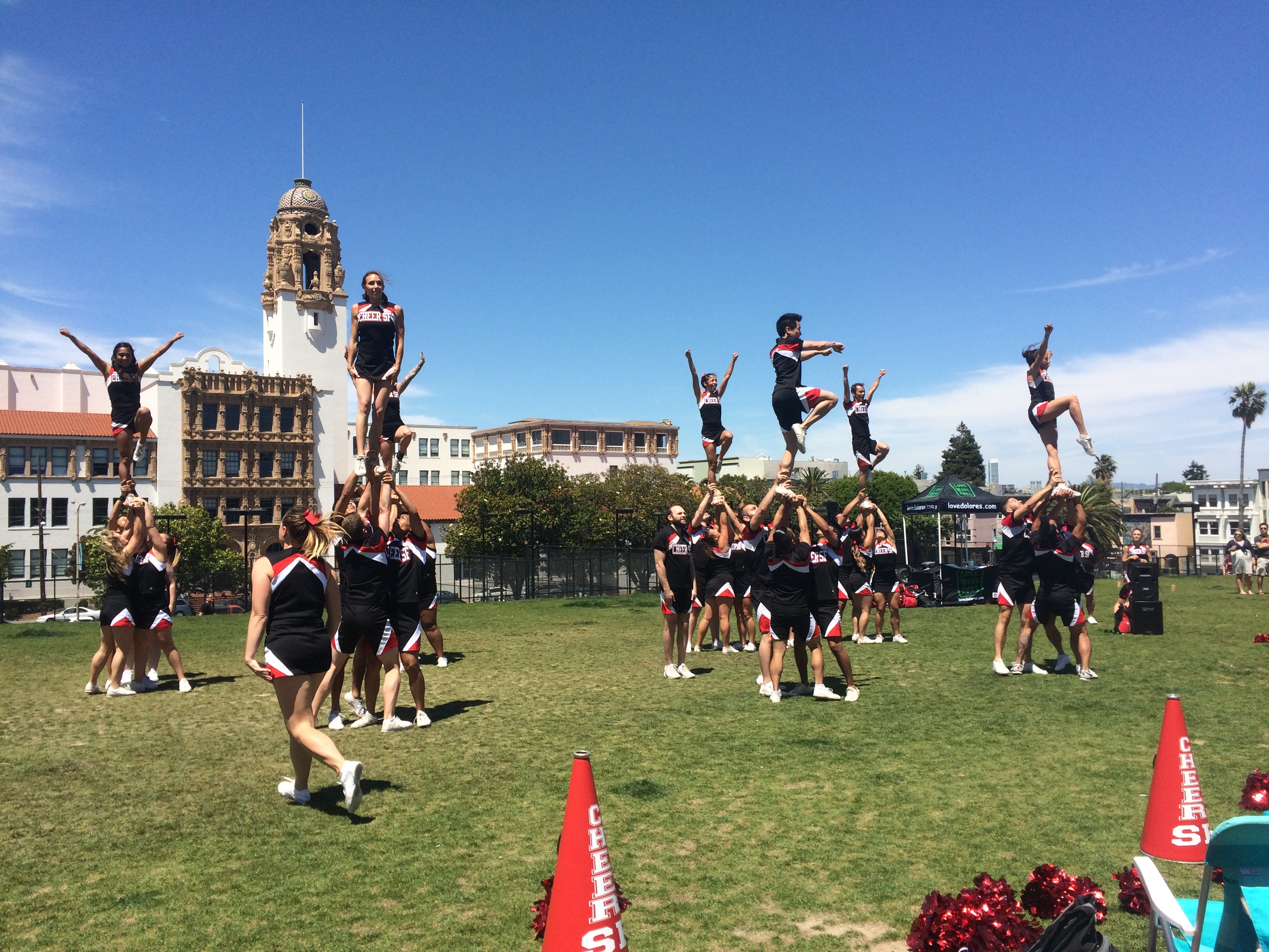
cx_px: 634
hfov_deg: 61.7
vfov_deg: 48.2
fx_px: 1063
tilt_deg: +1.2
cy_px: 476
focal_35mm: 29
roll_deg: +0.0
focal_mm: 4.15
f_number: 2.2
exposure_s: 1/2564
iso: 32
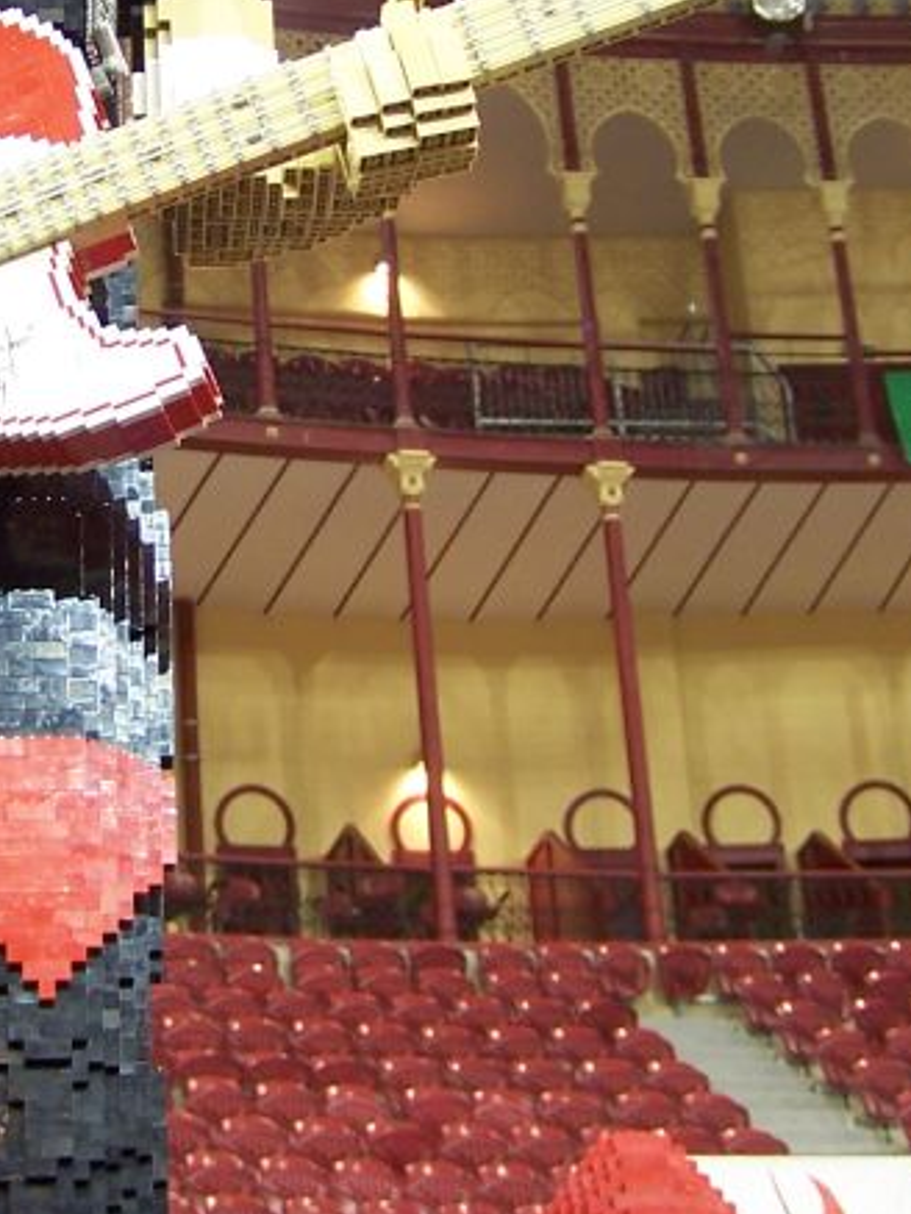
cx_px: 197
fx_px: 3121
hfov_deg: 16.5
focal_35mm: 89
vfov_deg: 21.9
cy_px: 428
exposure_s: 1/2
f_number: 2.8
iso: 80
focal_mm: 6.3
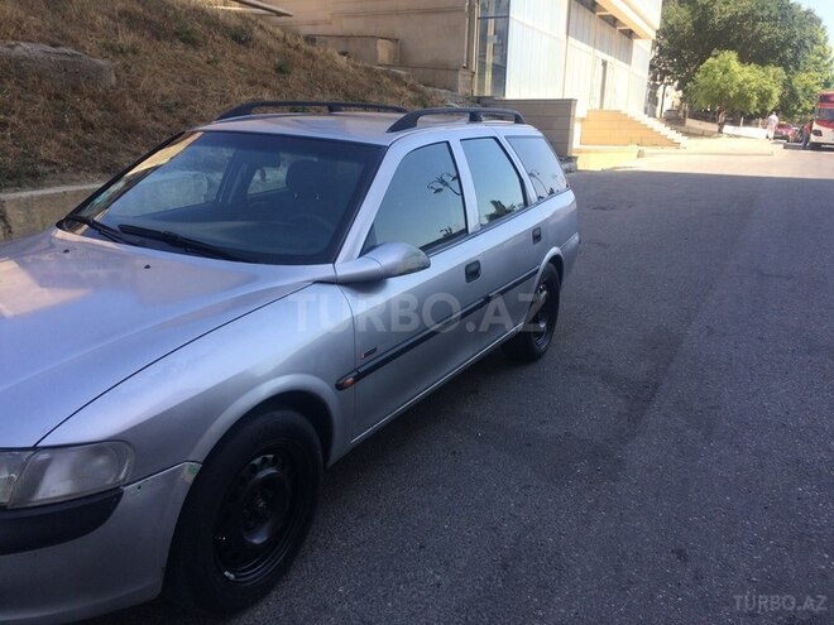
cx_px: 417
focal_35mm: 29
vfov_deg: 48.2
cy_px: 312
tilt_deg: -15.8
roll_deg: +0.3
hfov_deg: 61.7
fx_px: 699
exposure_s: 1/746
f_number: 2.2
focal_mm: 4.15
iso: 32
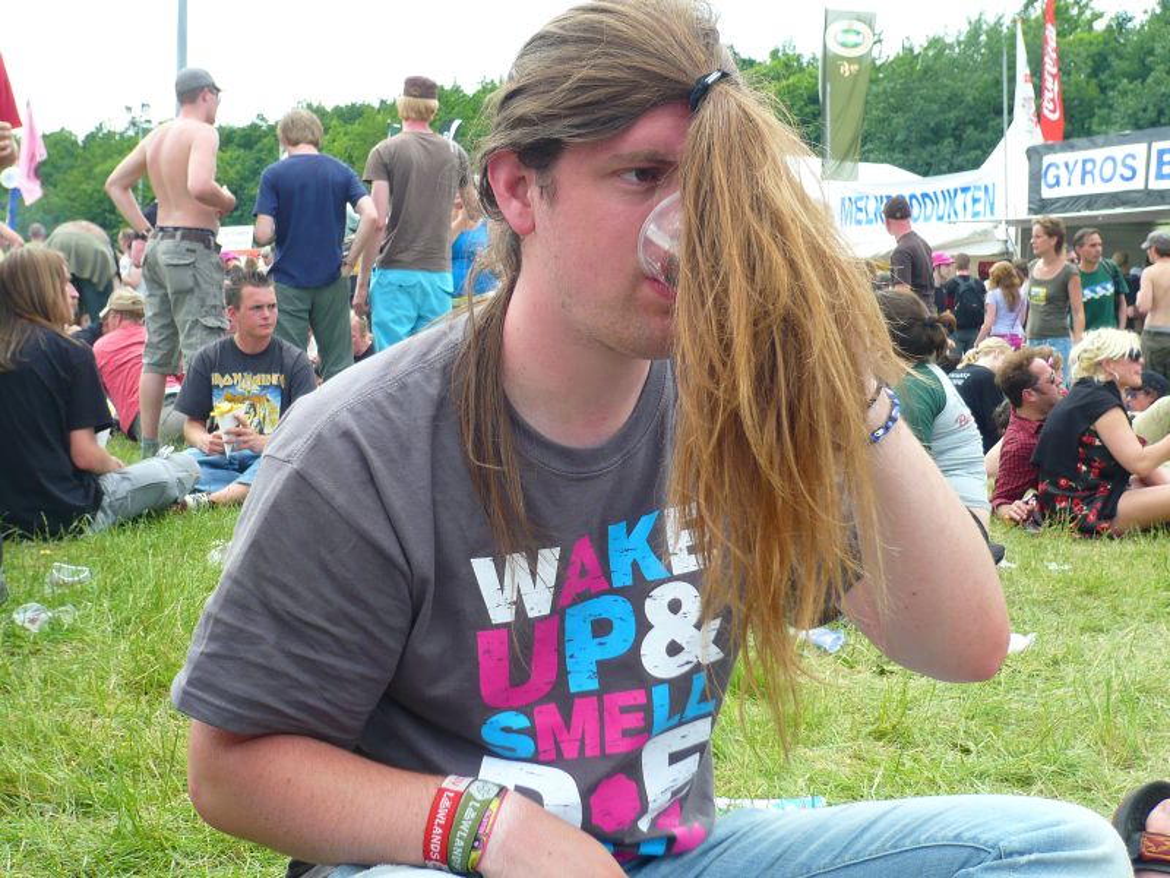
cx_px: 585
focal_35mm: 43
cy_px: 439
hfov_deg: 43.9
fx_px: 1453
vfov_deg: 33.6
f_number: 3.4
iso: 100
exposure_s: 1/200
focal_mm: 7
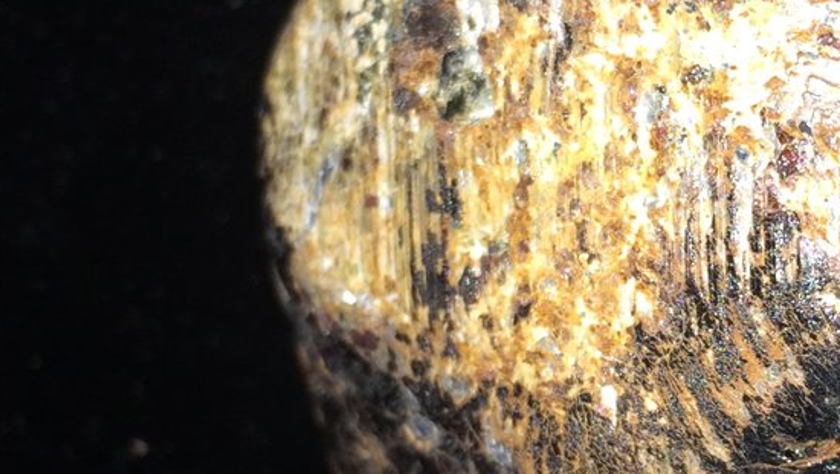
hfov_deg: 21.8
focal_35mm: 95
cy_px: 205
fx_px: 2117
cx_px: 785
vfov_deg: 12.8
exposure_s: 1/203
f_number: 2.2
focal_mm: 4.12
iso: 32
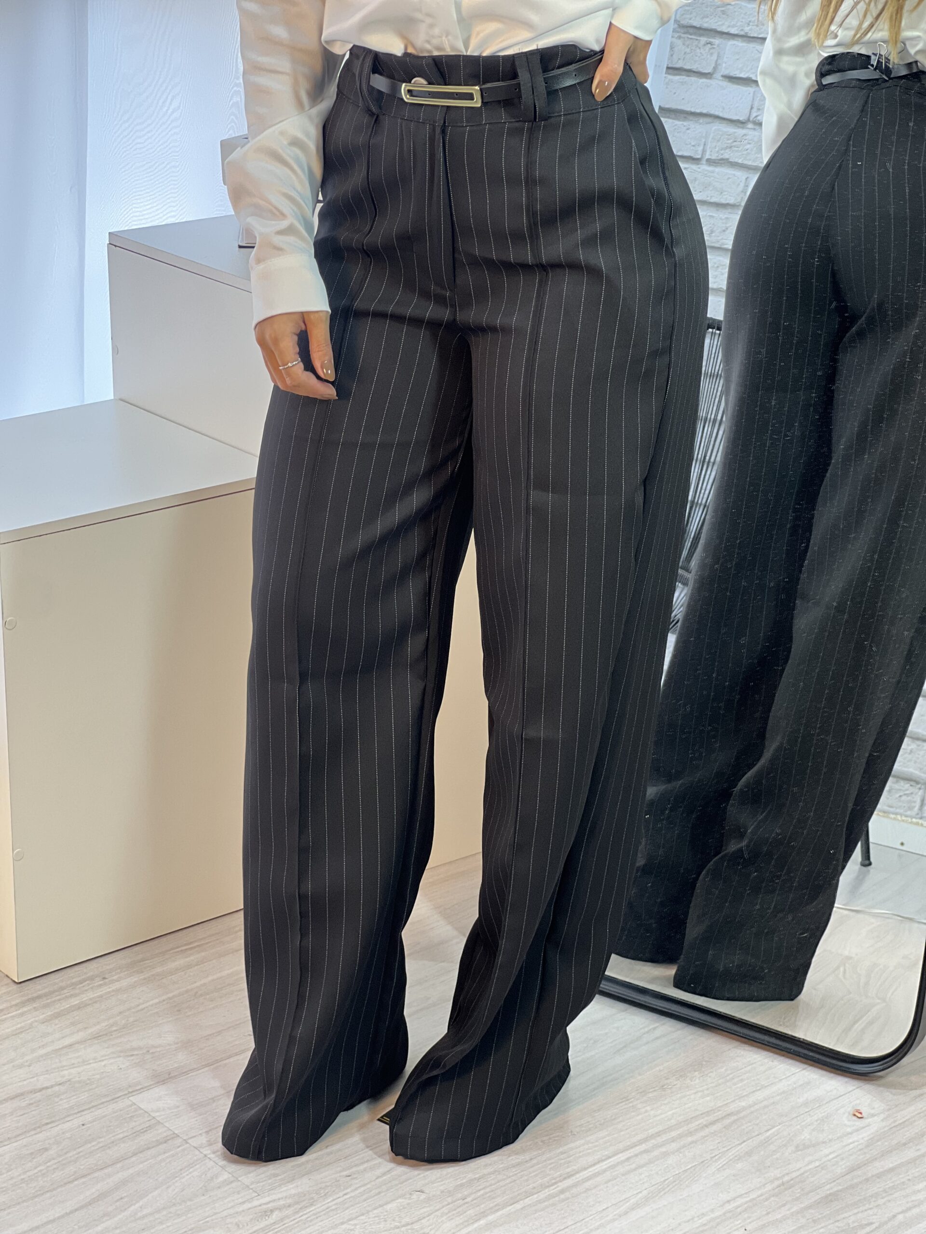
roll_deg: -0.6
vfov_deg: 25.3
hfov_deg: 19.1
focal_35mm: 77
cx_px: 463
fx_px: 2746
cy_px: 617
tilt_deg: -19.8
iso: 100
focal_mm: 9
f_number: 2.8
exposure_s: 1/40
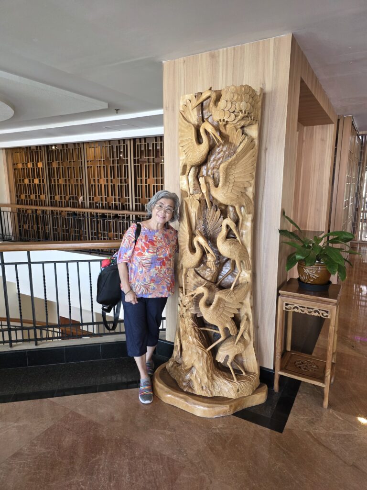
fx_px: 325
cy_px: 245
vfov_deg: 73.9
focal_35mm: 23
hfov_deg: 58.9
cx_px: 184
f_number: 1.7
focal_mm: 6.3
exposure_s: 1/100
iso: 400
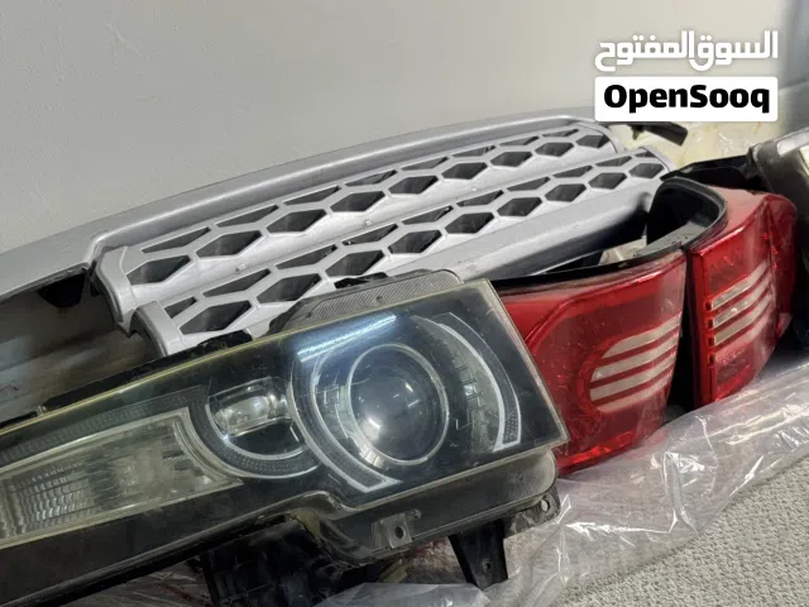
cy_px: 304
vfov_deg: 38.7
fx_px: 865
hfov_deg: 50.1
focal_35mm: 37
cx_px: 404
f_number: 1.78
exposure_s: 1/50
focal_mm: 6.76
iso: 64
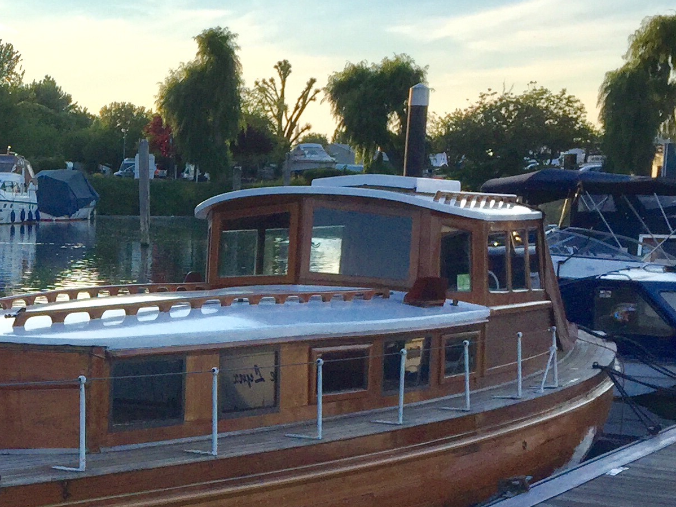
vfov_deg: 18.5
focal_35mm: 79
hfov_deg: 23.3
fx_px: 1543
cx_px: -55
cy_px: 387
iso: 32
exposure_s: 1/1068
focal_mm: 4.15
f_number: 2.2
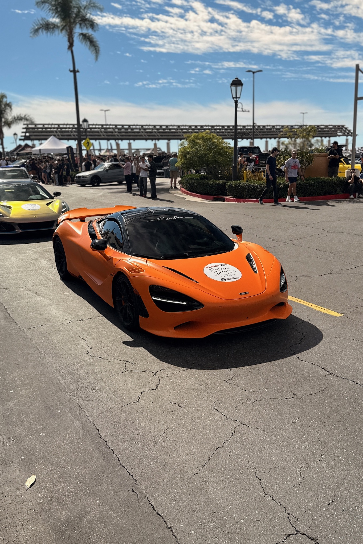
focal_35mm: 25
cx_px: 171
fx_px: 378
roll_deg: +1.1
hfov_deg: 51.2
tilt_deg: -14.0
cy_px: 272
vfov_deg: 71.5
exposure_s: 1/3759
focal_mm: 6.76
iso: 80
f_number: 1.78
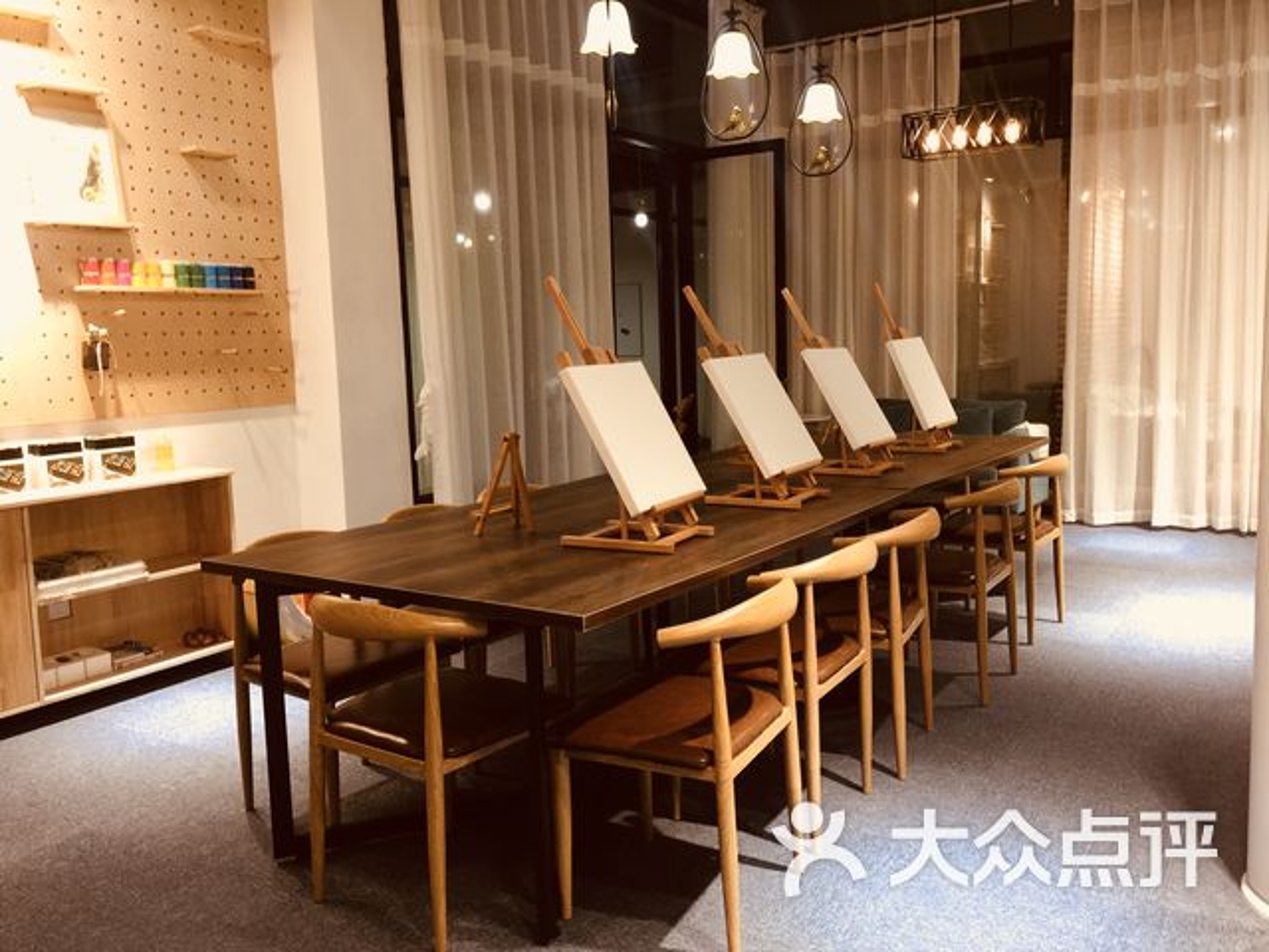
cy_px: 476
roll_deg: +0.6
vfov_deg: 48.2
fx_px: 1063
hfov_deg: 61.7
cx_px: 634
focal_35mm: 29
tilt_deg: -7.4
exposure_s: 1/17
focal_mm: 4.15
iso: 50
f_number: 2.2
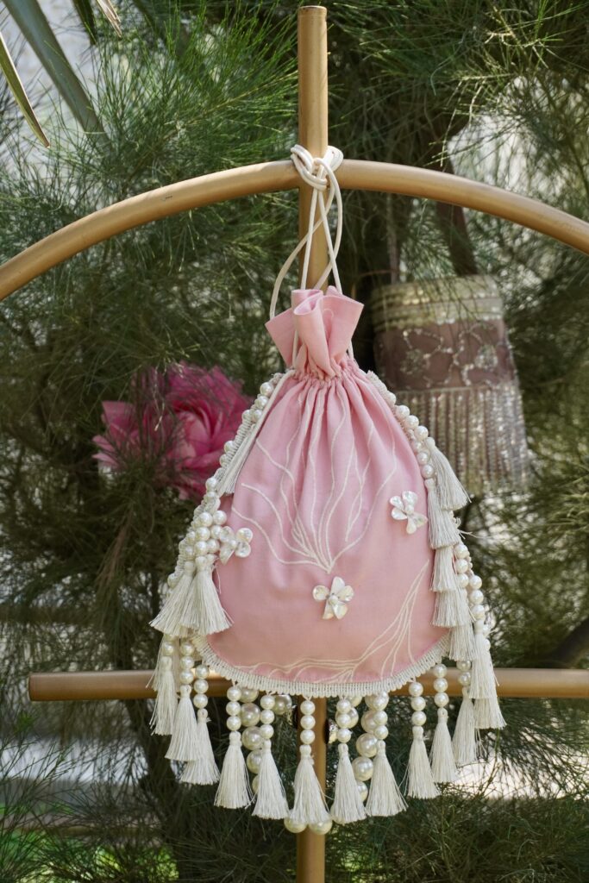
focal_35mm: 75
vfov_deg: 27.0
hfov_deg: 18.2
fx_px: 1840
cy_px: 442
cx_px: 294
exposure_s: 1/1000
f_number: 6.3
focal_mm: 50
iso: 800
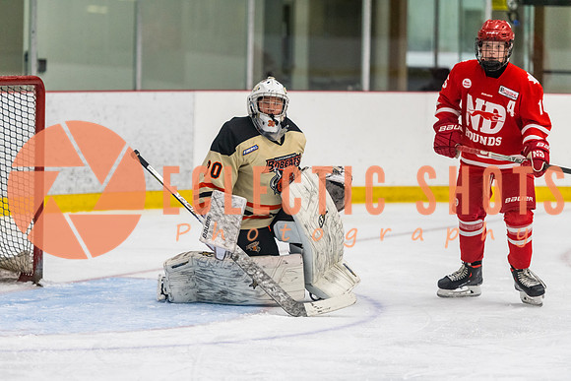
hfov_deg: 11.8
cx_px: 260
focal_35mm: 174
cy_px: 207
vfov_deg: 7.9
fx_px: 2765
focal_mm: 160
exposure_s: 1/640
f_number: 3.2
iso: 3200
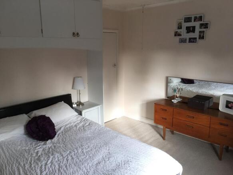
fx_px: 195
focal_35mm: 29
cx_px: 116
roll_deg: -0.4
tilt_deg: -12.1
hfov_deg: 61.7
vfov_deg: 48.2
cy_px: 88
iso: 32
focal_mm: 4.15
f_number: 2.2
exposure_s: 1/50
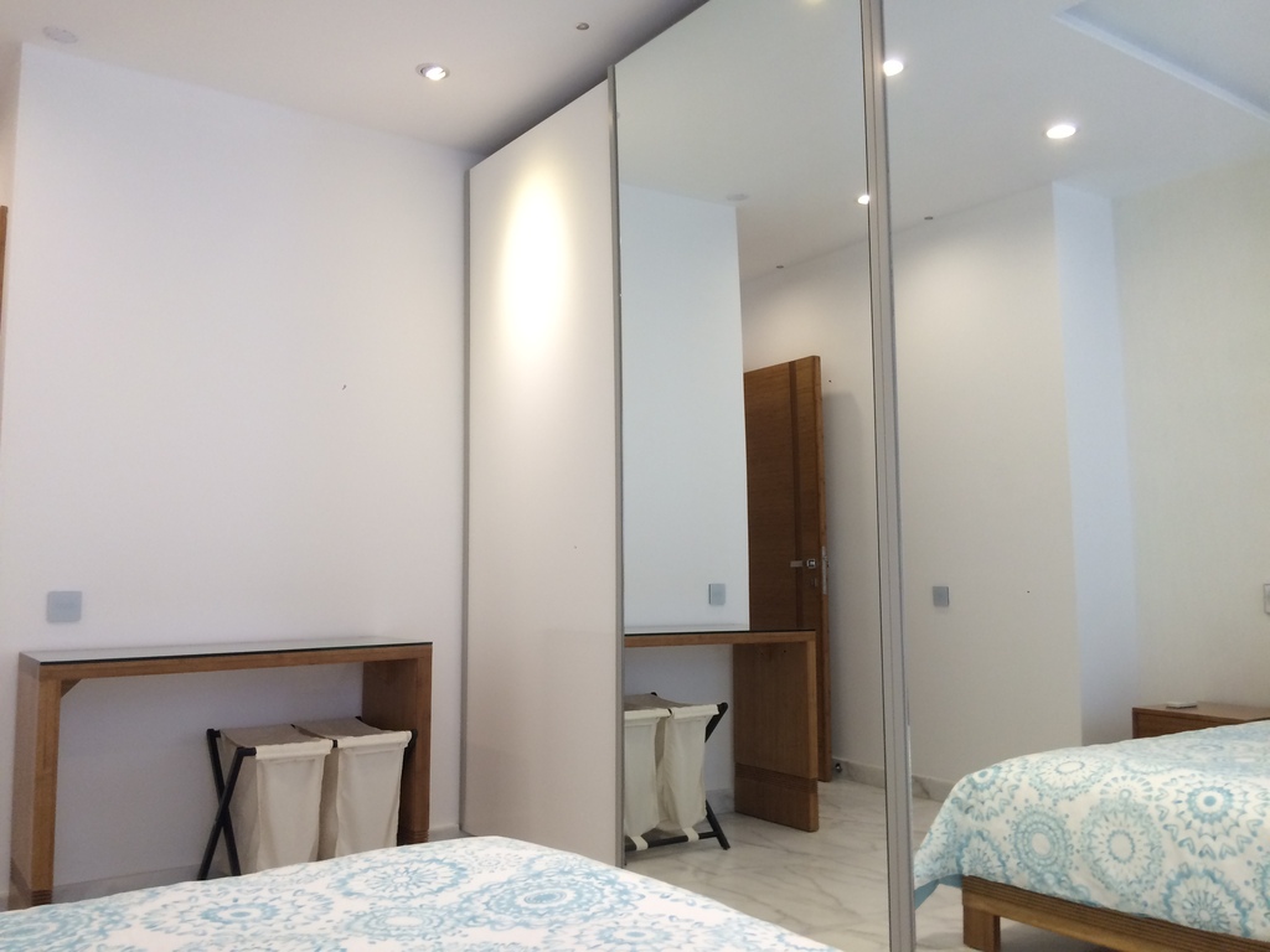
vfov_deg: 48.2
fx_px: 1064
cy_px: 476
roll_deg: -1.5
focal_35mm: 29
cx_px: 635
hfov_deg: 61.7
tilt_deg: +6.8
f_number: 2.2
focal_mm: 4.15
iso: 40
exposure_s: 1/33
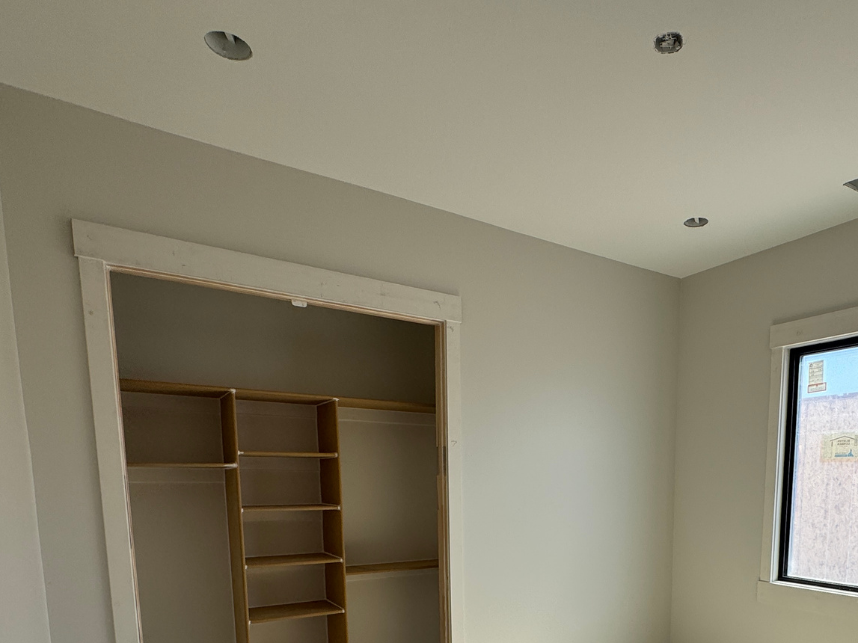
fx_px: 620
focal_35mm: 25
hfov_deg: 67.7
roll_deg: -0.4
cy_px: 567
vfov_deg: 49.5
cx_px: 563
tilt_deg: -7.3
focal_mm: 2.22
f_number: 2.2
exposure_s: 1/397
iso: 40
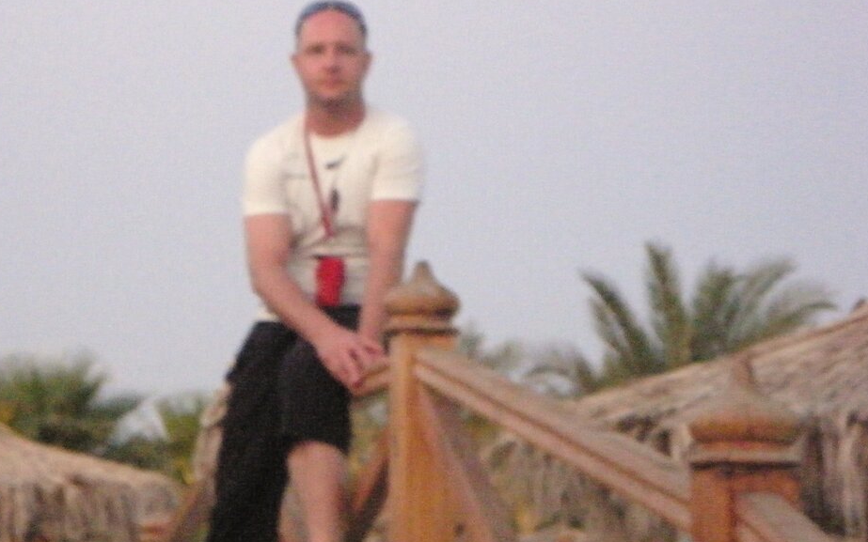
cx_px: 325
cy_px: 173
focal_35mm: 142
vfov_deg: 9.2
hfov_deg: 14.7
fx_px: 3359
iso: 1250
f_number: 4.8
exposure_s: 1/13
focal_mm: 18.6
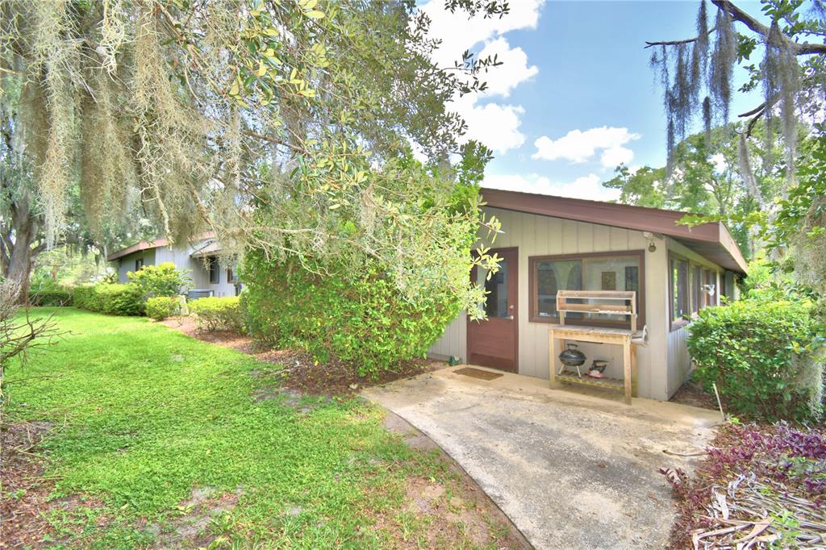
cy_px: 275
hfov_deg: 100.4
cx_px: 413
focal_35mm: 15
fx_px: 344
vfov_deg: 77.3
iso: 100
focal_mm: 10
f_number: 5
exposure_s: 1/250
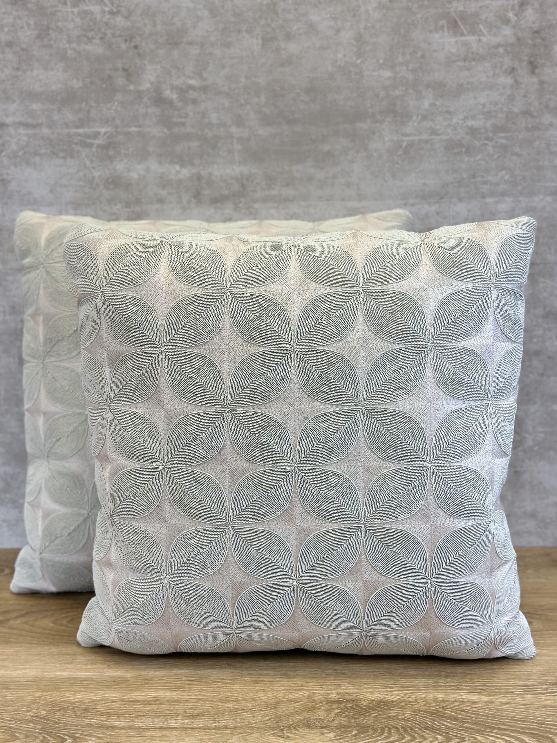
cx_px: 278
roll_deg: +0.9
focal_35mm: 48
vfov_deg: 39.7
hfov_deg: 30.3
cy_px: 372
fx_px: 1030
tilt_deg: -11.9
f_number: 1.78
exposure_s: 1/207
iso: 80
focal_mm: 6.86
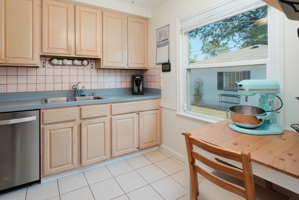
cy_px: 82
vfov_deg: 66.9
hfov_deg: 89.0
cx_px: 122
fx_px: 149
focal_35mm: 18
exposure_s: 1/250
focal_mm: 10
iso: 640
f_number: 8
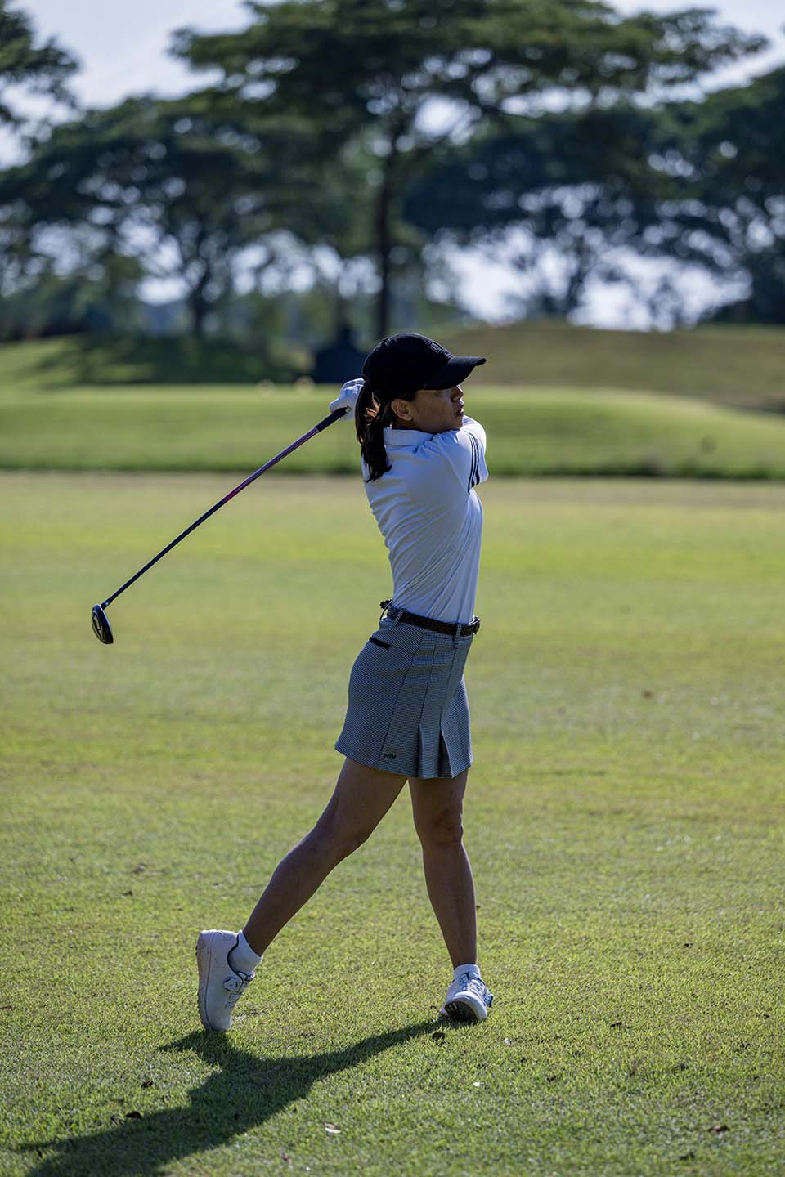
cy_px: 588
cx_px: 392
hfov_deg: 10.2
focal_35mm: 135
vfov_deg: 15.2
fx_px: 4415
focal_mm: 135
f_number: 3.2
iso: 180
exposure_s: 1/4000
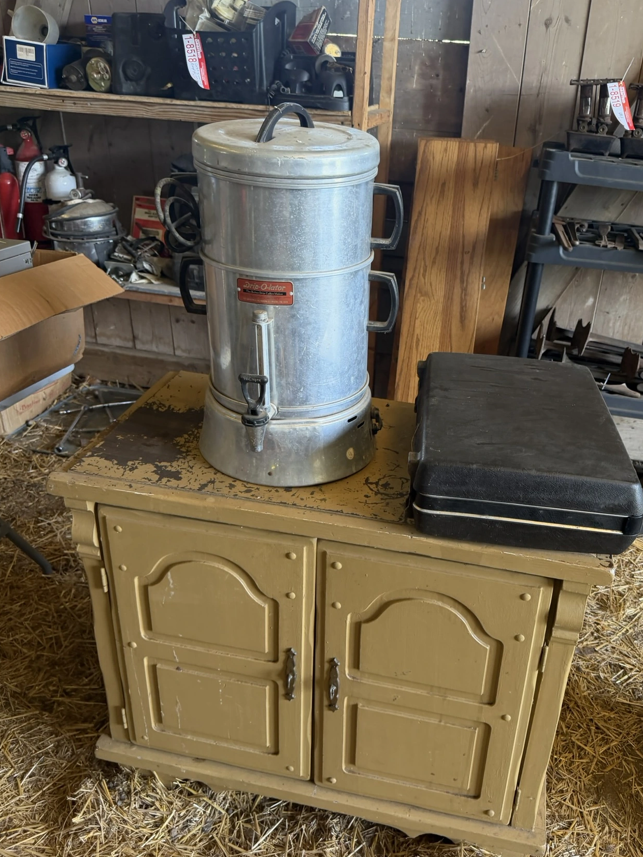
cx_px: 381
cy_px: 414
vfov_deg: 61.6
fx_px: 718
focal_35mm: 29
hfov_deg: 48.0
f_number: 1.78
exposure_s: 1/117
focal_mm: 6.76
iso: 200
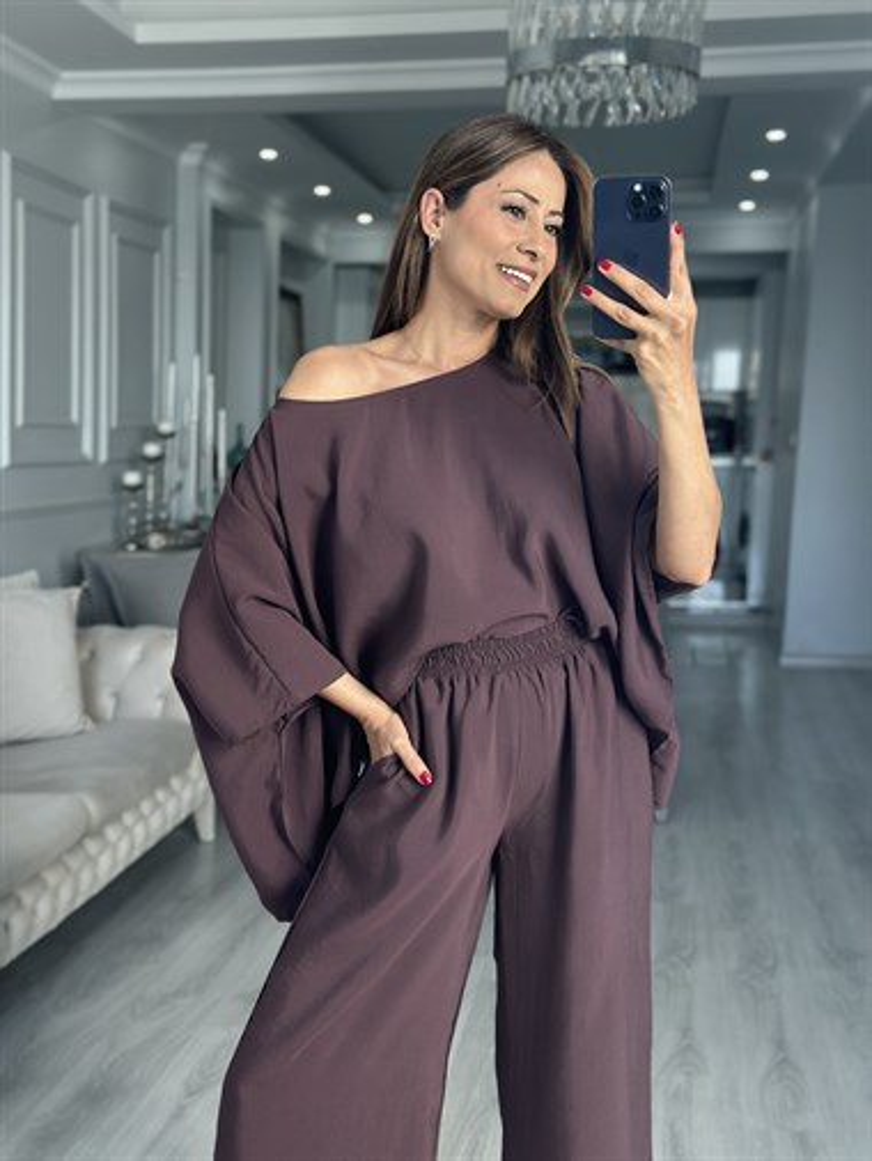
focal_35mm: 48
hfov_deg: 30.3
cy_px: 580
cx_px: 436
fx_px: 1611
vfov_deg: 39.6
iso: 80
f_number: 1.78
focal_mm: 6.86
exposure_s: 1/121
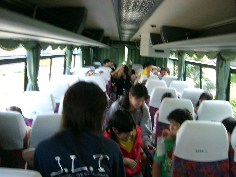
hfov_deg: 49.0
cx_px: 118
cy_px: 88
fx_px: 259
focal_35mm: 38
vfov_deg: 37.7
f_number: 2.7
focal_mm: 6.2
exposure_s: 1/80
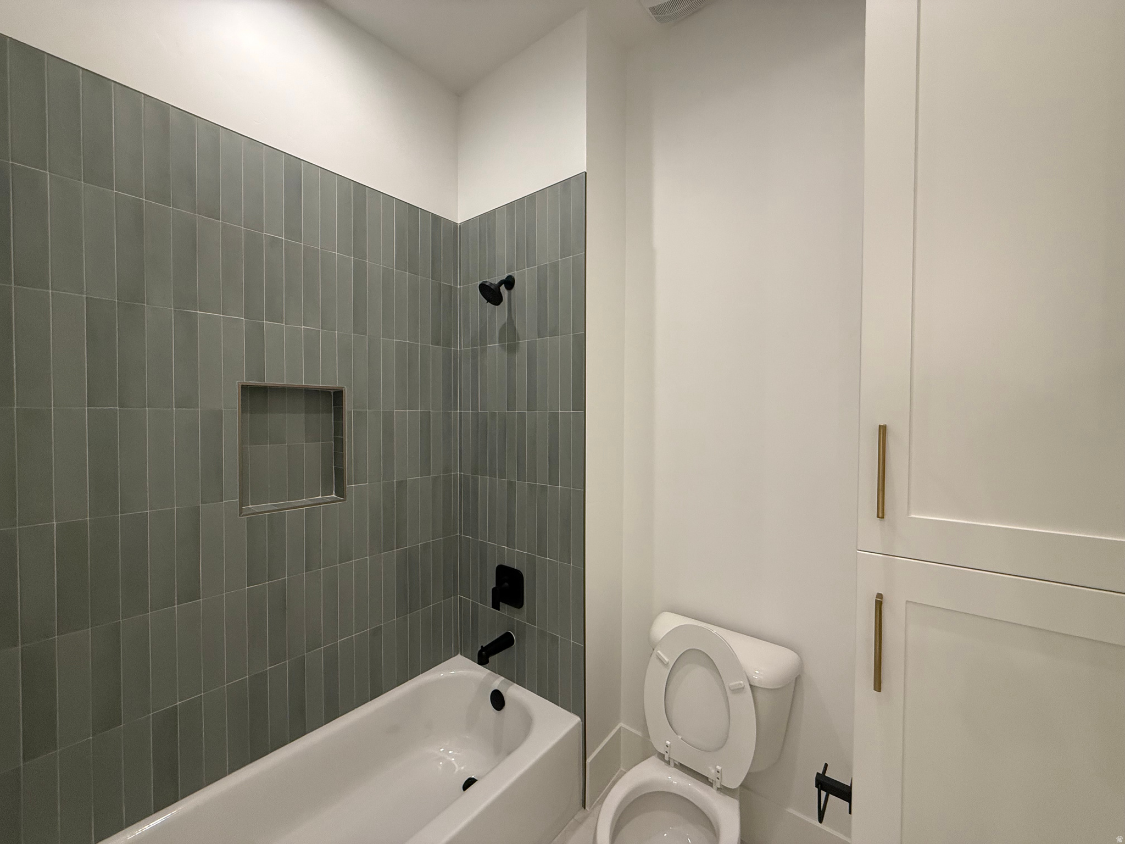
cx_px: 562
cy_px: 422
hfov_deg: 102.1
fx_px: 455
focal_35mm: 14
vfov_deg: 85.7
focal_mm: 2.22
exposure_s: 1/120
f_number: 2.2
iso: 320
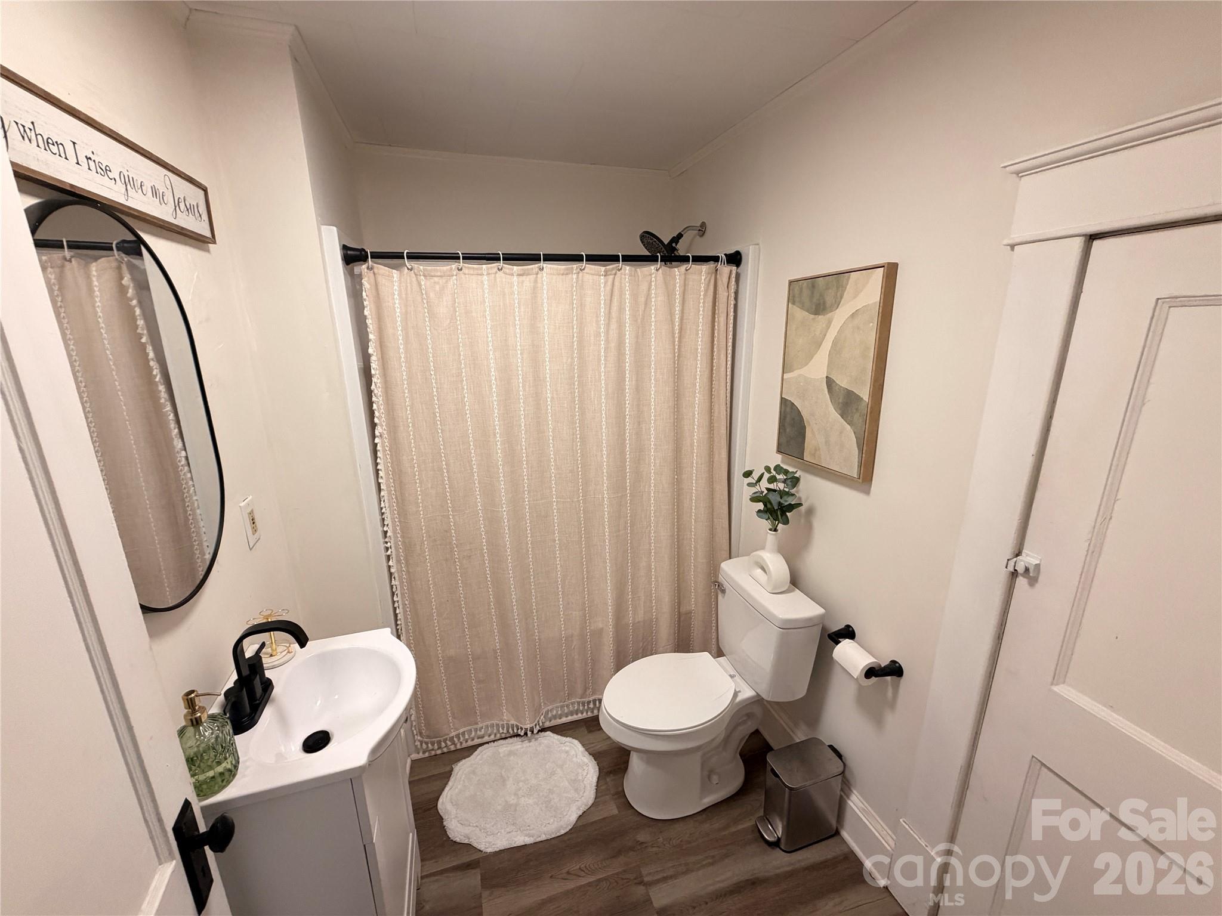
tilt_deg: -15.6
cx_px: 611
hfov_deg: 102.1
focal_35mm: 14
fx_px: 494
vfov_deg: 85.7
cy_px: 458
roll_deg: +1.1
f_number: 2.2
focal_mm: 2.22
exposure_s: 1/120
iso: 320
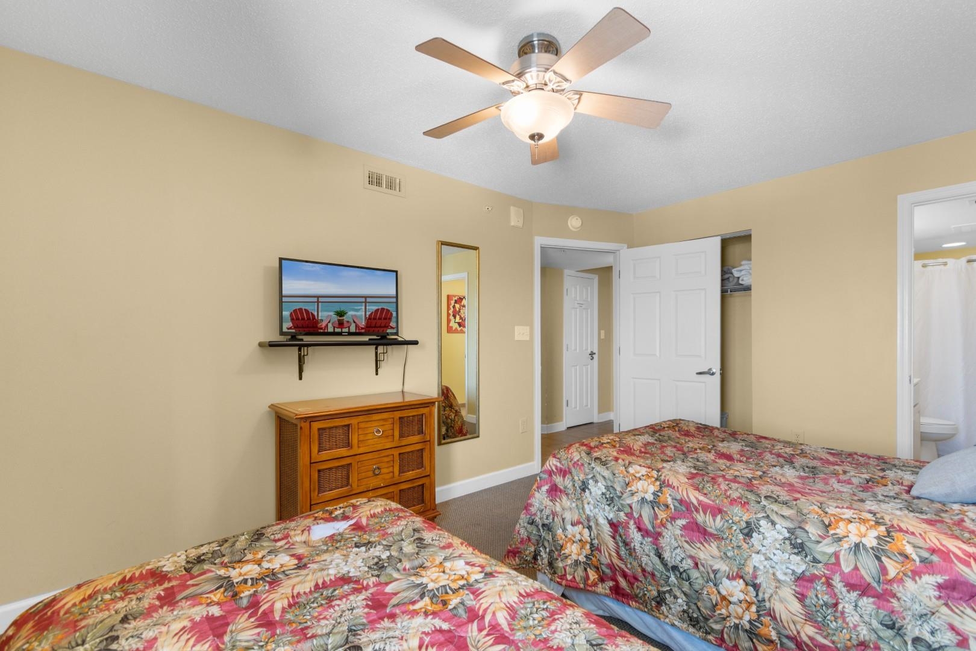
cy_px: 326
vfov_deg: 77.3
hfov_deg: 100.4
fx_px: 407
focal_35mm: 15
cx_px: 488
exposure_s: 1/10
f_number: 4.5
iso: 100
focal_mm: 10
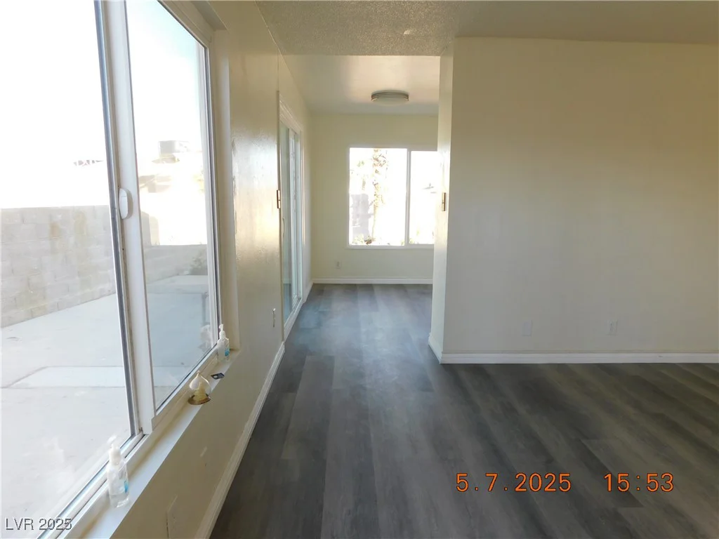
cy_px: 270
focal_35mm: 23
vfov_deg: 58.9
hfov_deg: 73.9
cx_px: 360
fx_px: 478
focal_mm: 4
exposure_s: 1/100
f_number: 3
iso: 125
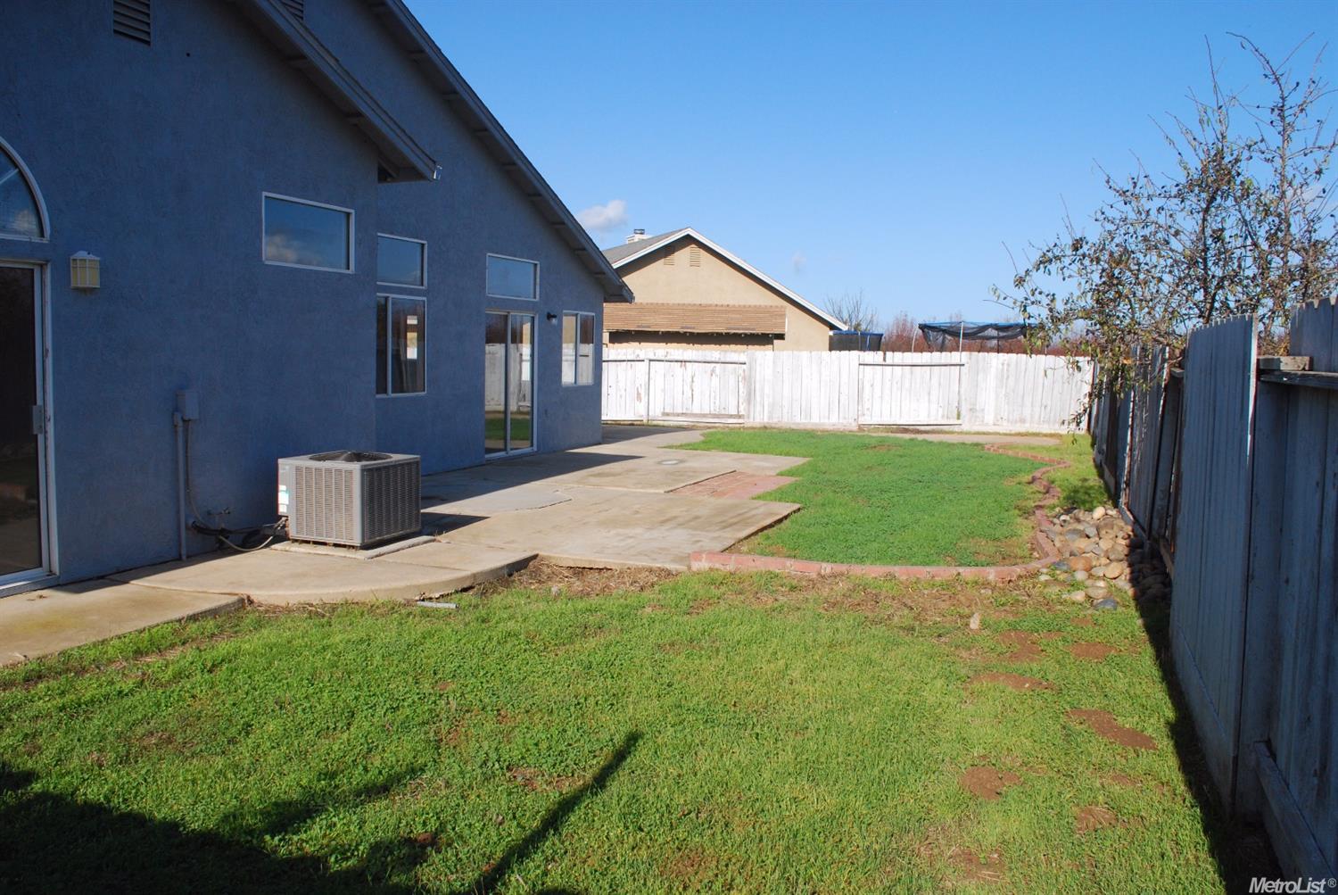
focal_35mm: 27
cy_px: 448
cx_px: 669
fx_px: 1004
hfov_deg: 67.3
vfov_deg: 48.0
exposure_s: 1/500
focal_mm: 18
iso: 400
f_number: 11
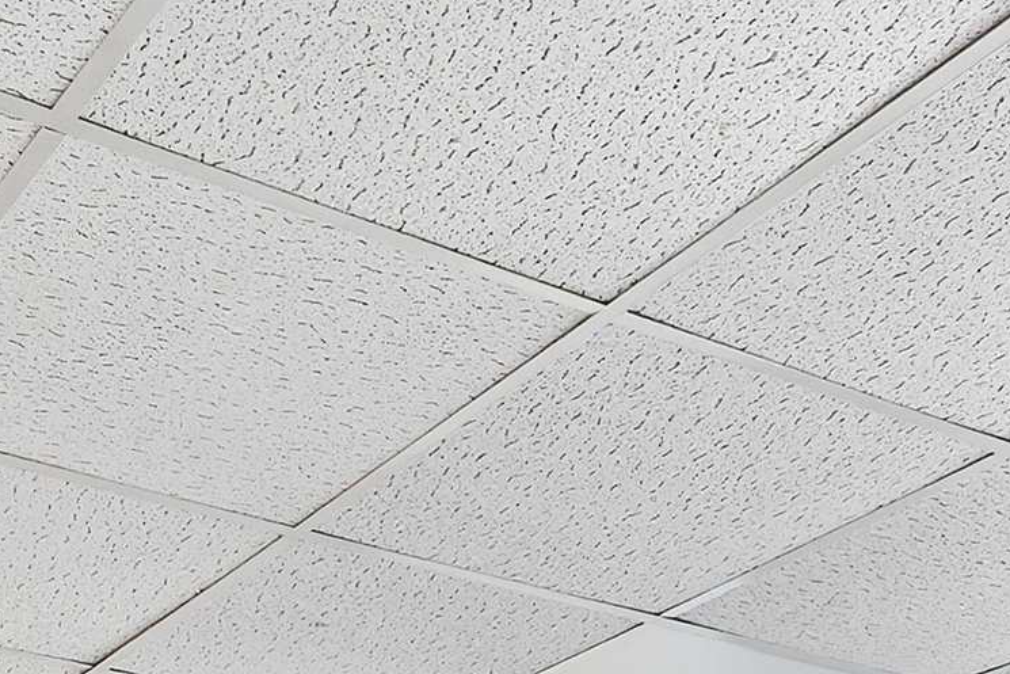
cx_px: 255
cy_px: 1381
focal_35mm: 68
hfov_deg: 29.3
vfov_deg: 15.6
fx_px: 1898
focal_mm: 16.4
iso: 640
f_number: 7.1
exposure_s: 1/60
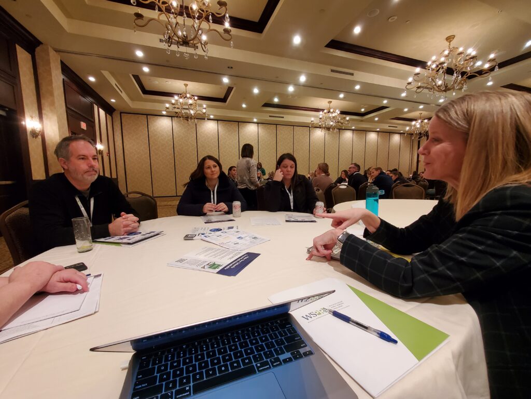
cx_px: 266
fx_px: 199
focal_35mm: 13
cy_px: 200
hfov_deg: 106.2
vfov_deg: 89.9
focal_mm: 1.8
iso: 500
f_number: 2.2
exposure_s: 1/40
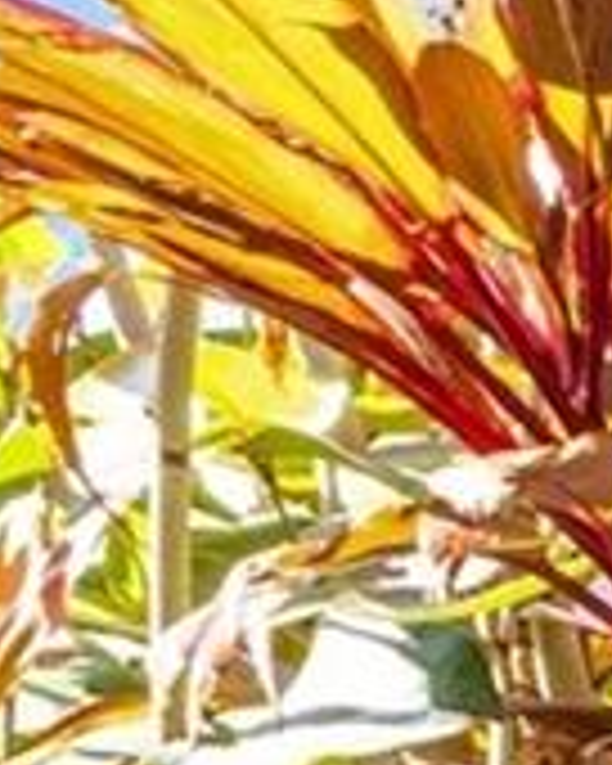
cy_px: 1170
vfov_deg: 11.6
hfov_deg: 6.2
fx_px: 3600
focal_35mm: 159
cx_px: 3056
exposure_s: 1/320
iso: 400
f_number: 7.1
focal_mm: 12
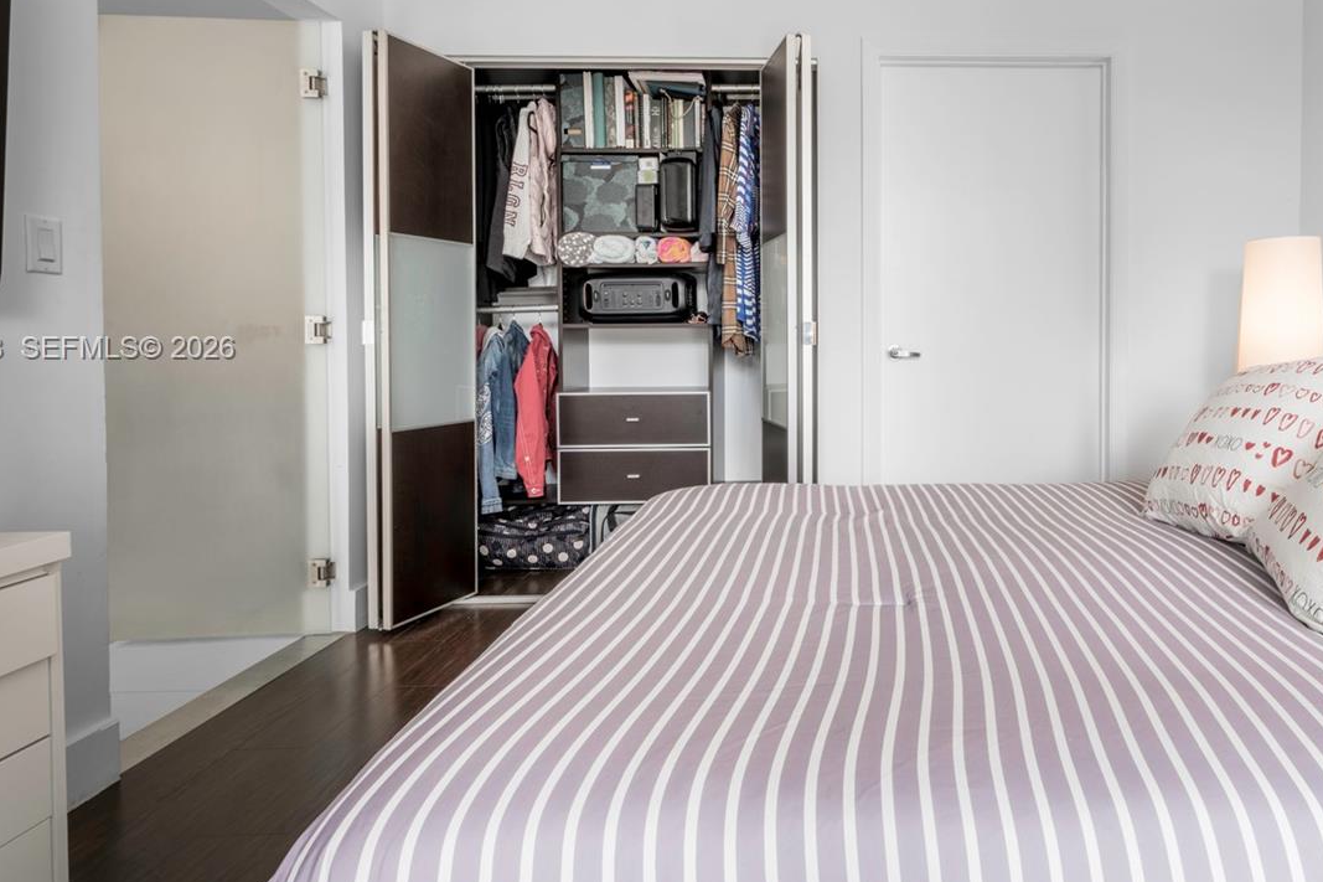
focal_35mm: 21
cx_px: 841
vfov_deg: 59.0
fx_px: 772
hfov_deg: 79.5
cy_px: 350
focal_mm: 14
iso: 64
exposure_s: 1/8
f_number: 14
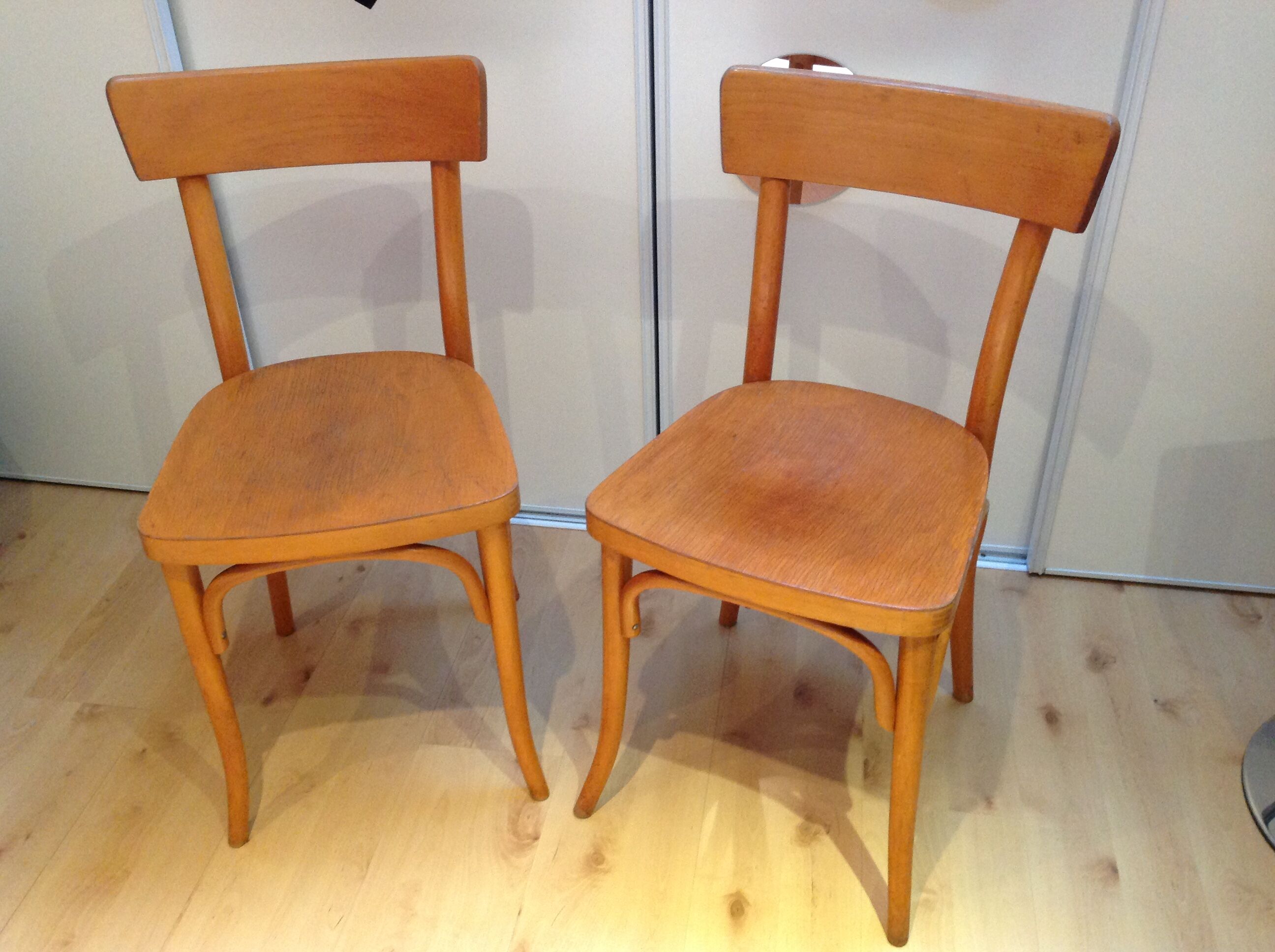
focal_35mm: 35
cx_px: 638
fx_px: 1287
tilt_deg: -34.7
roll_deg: +1.5
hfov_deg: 52.7
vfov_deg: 40.6
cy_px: 476
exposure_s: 1/15
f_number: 2.4
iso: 250
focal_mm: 4.28
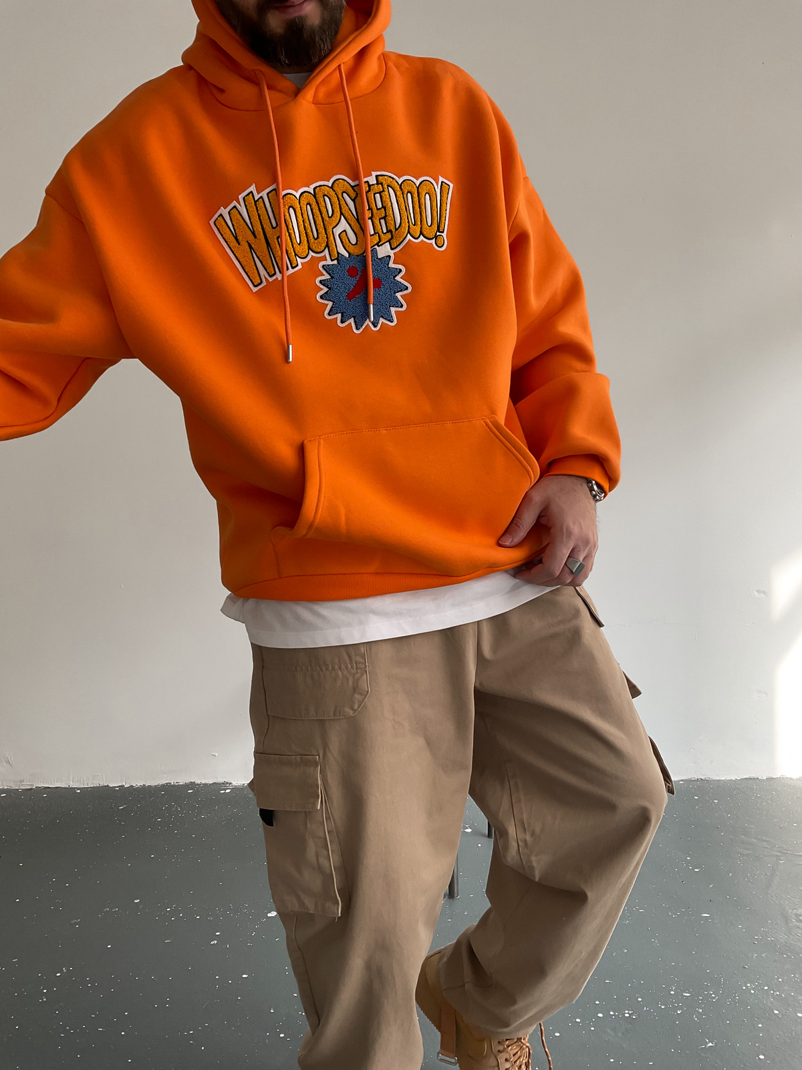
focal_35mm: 29
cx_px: 401
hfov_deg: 48.2
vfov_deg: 61.7
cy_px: 535
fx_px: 896
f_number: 1.8
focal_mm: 3
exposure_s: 1/120
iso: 40
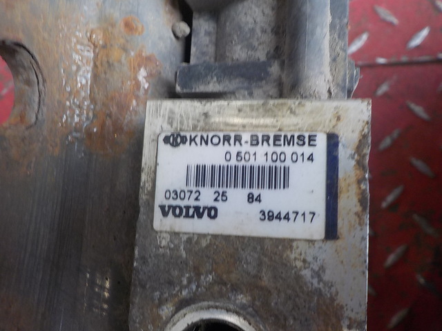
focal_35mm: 30
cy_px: 166
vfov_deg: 46.8
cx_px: 221
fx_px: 383
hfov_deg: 60.0
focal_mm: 4.1
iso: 125
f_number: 3.3
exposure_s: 1/30
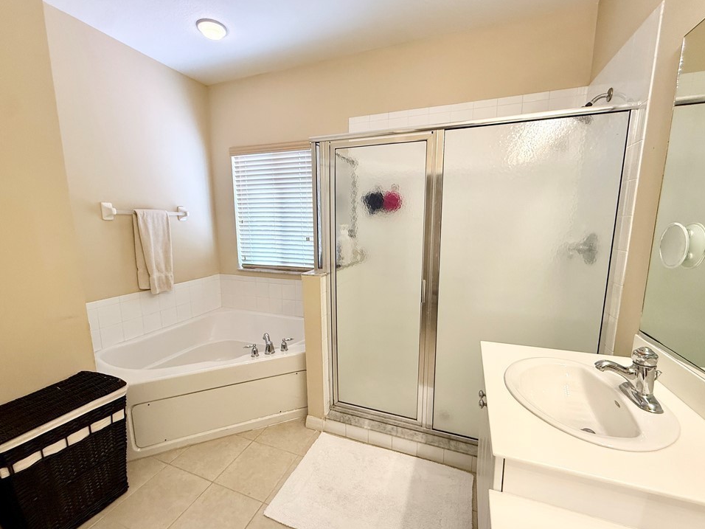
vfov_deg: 81.7
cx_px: 354
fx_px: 305
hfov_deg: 98.2
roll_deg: -0.1
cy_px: 270
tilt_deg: -8.7
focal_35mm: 15
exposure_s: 1/120
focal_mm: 2.22
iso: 160
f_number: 2.2
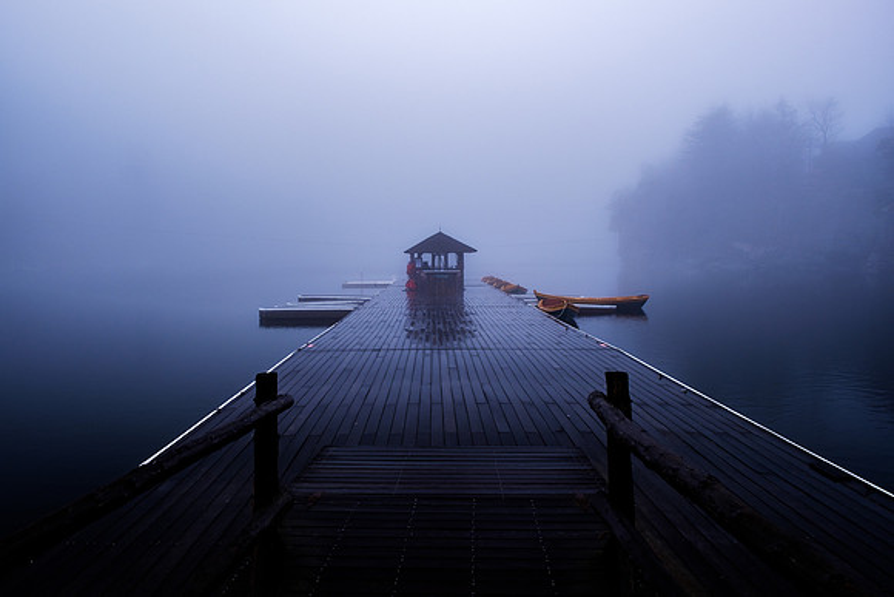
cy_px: 307
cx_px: 434
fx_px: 626
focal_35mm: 25
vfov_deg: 50.9
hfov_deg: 71.0
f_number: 8
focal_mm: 16
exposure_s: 1/90
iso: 200
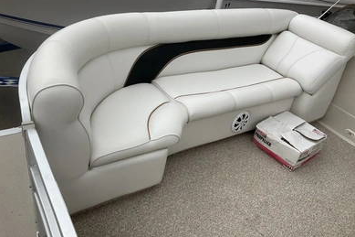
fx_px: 306
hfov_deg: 60.3
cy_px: 104
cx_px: 181
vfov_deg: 42.2
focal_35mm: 31
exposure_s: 1/3125
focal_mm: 3
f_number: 1.8
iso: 25
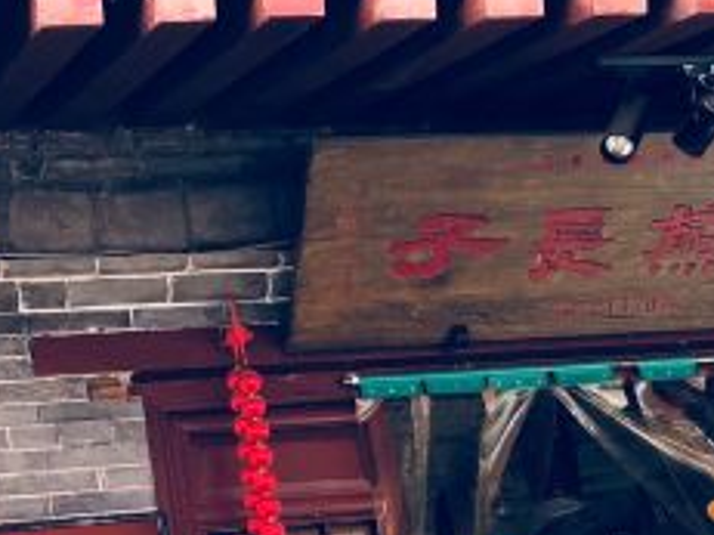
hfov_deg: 22.6
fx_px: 1752
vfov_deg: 16.9
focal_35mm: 85
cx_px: 102
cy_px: 546
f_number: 1.8
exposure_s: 1/120
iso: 64
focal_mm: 4
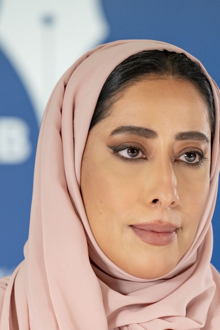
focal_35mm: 365
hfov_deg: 3.8
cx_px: 129
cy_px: 324
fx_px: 3345
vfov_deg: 5.6
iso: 1000
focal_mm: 176
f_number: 5
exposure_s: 1/200
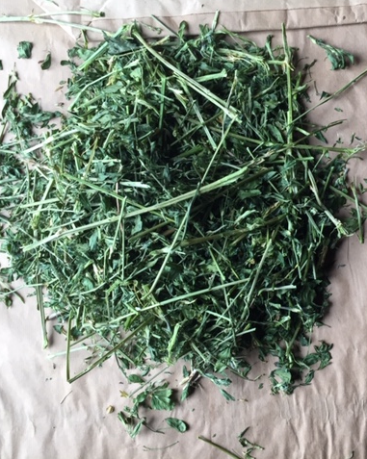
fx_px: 516
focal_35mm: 38
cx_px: 257
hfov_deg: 38.5
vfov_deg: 48.0
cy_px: 230
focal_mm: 4.15
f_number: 2.2
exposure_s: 1/33
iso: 32
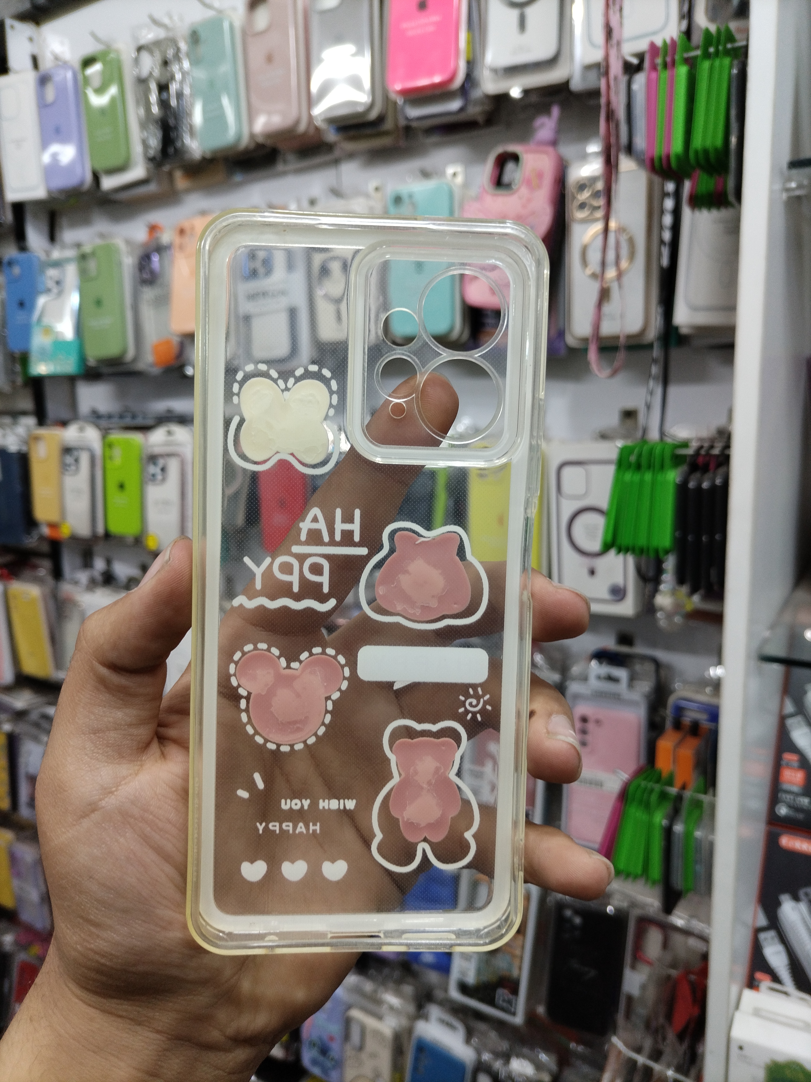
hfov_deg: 53.1
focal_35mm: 26
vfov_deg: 67.3
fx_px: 812
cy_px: 541
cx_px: 406
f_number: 1.8
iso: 200
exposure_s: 1/50
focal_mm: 4.7
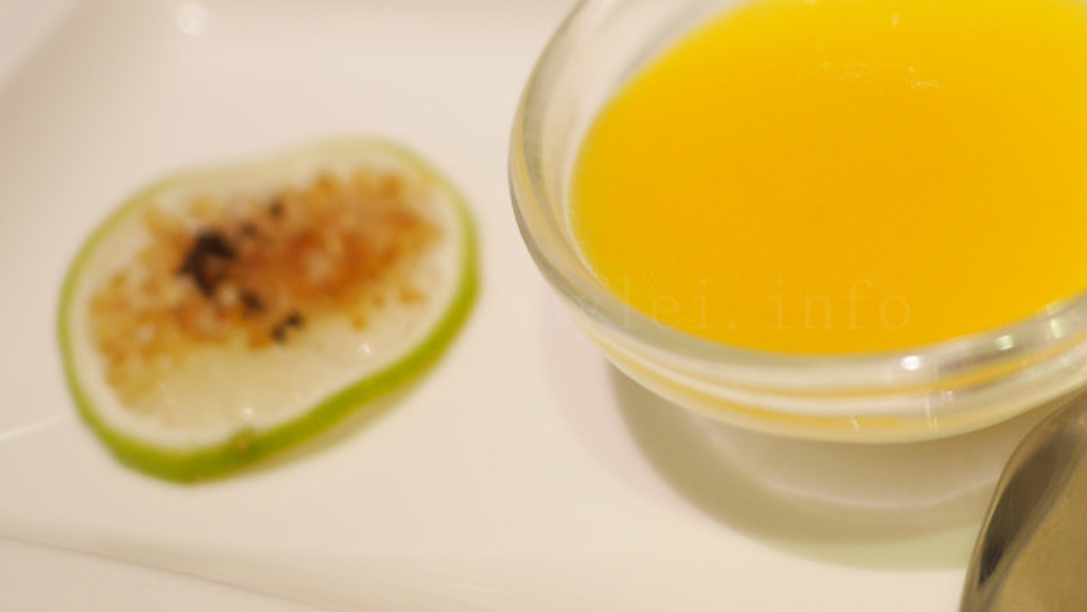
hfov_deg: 39.1
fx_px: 1499
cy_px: 188
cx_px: 772
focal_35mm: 52
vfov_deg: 22.9
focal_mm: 15
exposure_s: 1/100
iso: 200
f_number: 1.8
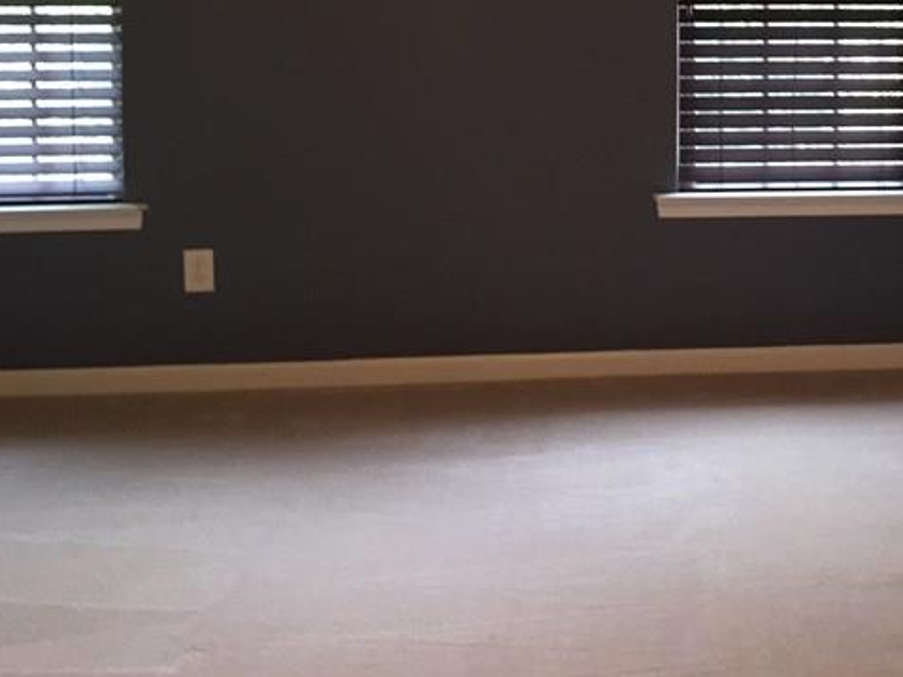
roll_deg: -0.9
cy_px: -15
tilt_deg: -3.1
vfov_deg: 22.6
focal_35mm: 62
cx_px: 907
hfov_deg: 29.1
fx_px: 1617
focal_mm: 4.15
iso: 160
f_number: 2.2
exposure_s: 1/30
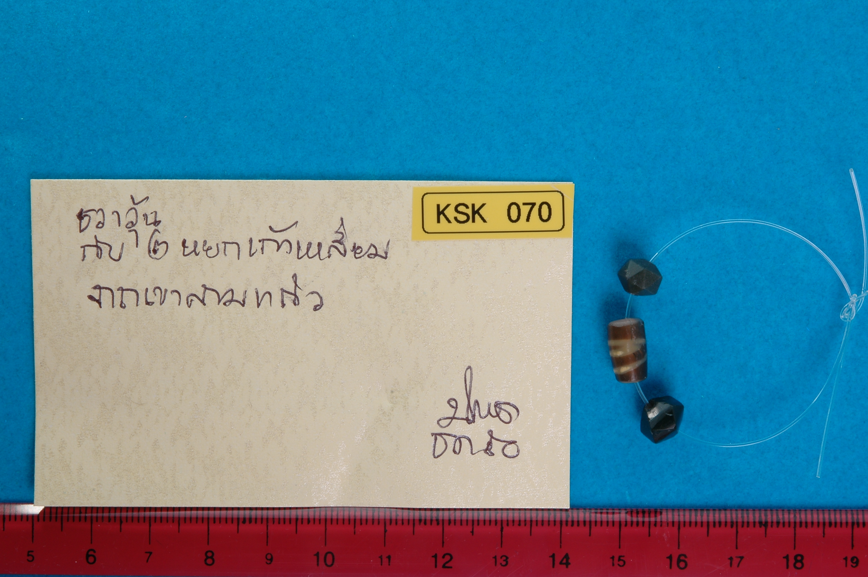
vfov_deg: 15.2
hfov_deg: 22.6
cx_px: 434
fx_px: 2168
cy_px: 288
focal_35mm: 90
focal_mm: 60
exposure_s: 1/60
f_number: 29
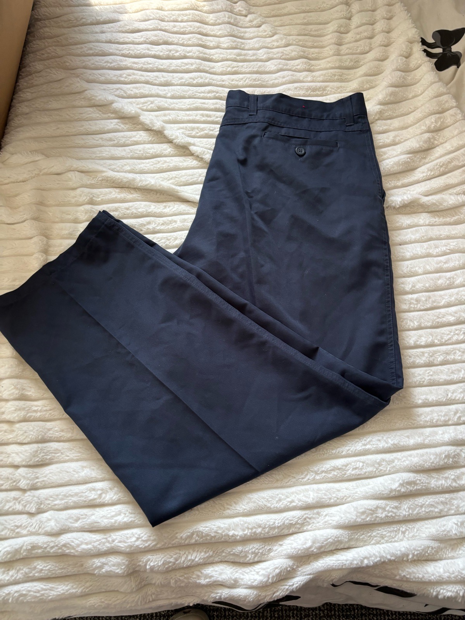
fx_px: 466
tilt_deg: -69.8
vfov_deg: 67.3
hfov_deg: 53.1
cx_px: 232
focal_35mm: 26
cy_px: 310
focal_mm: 5.96
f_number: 1.6
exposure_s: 1/60
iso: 160
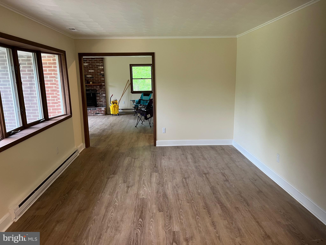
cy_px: 122
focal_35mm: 26
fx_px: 245
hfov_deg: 67.3
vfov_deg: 53.1
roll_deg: +1.6
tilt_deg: -11.5
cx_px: 163
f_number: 1.5
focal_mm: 5.7
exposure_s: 1/60
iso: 200
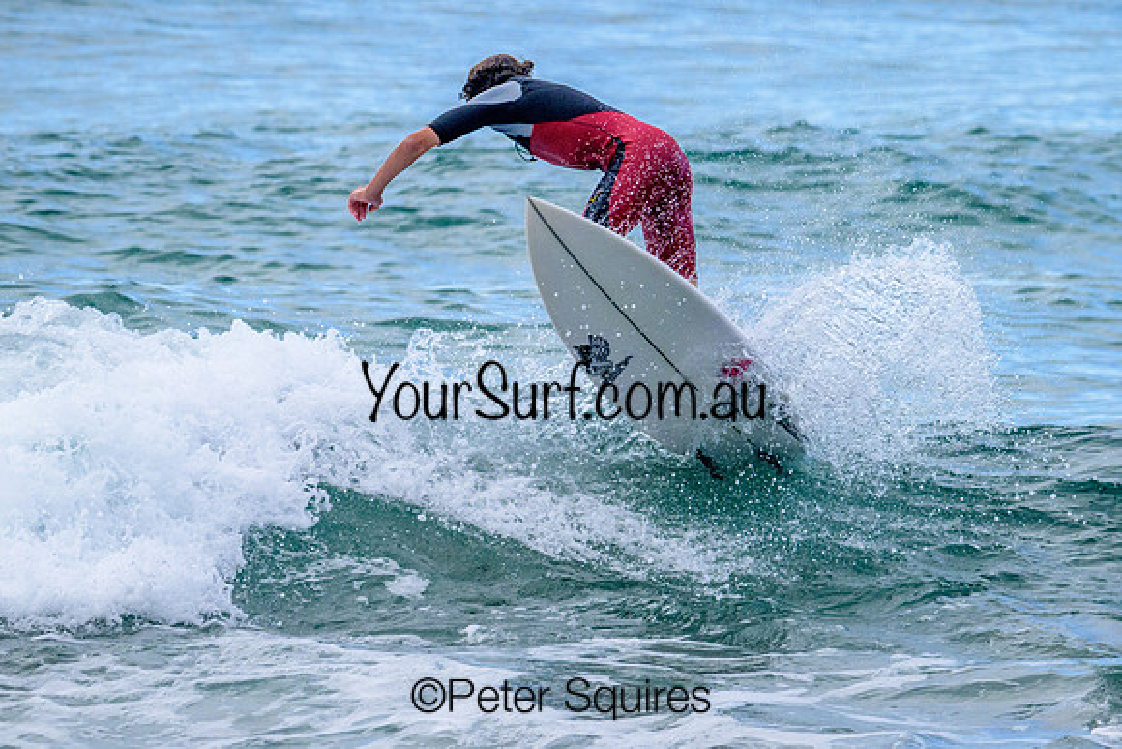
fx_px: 17782
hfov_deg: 3.6
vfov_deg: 2.4
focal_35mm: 570
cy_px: 352
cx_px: 710
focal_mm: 420
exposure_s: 1/1250
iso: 1400
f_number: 13
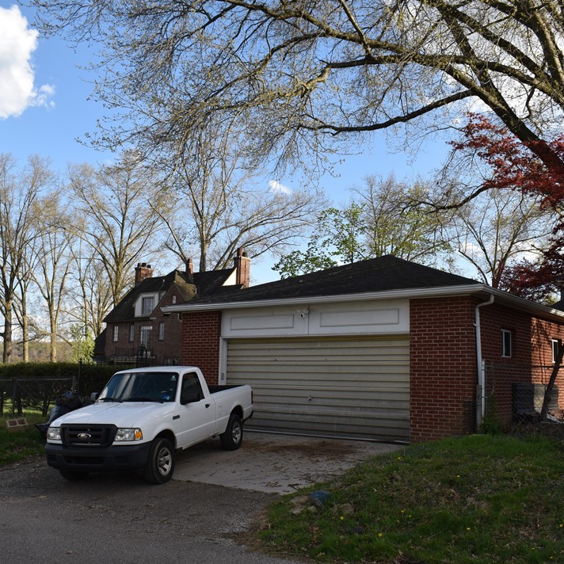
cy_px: 283
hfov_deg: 47.2
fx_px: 645
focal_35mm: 35
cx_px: 269
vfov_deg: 47.2
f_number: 8
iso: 200
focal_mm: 18
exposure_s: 1/250
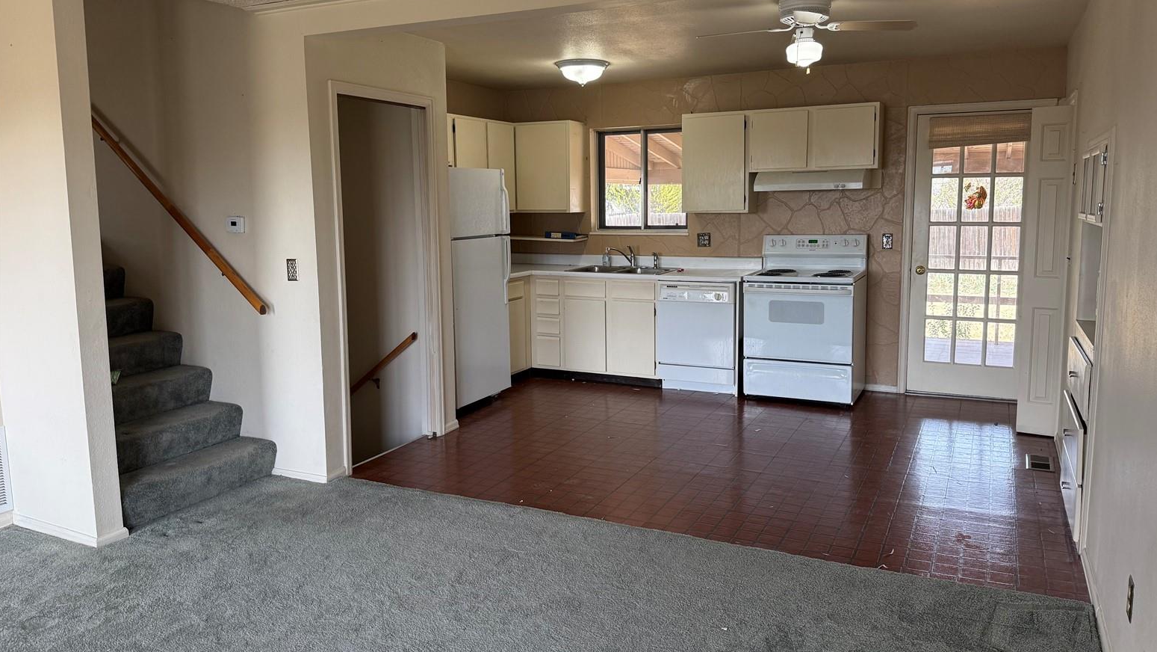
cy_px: 293
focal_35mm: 27
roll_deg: +0.8
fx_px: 828
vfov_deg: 42.9
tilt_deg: -7.1
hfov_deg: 69.8
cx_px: 594
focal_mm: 6.76
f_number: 1.78
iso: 160
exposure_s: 1/229
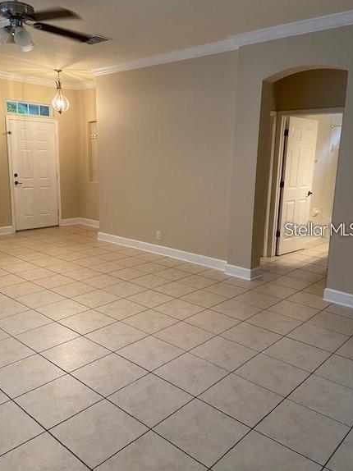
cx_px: 165
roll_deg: -0.3
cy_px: 229
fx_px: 395
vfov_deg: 61.7
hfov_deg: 48.2
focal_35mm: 29
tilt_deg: -9.0
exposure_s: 1/60
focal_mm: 4.25
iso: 160
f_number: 1.8
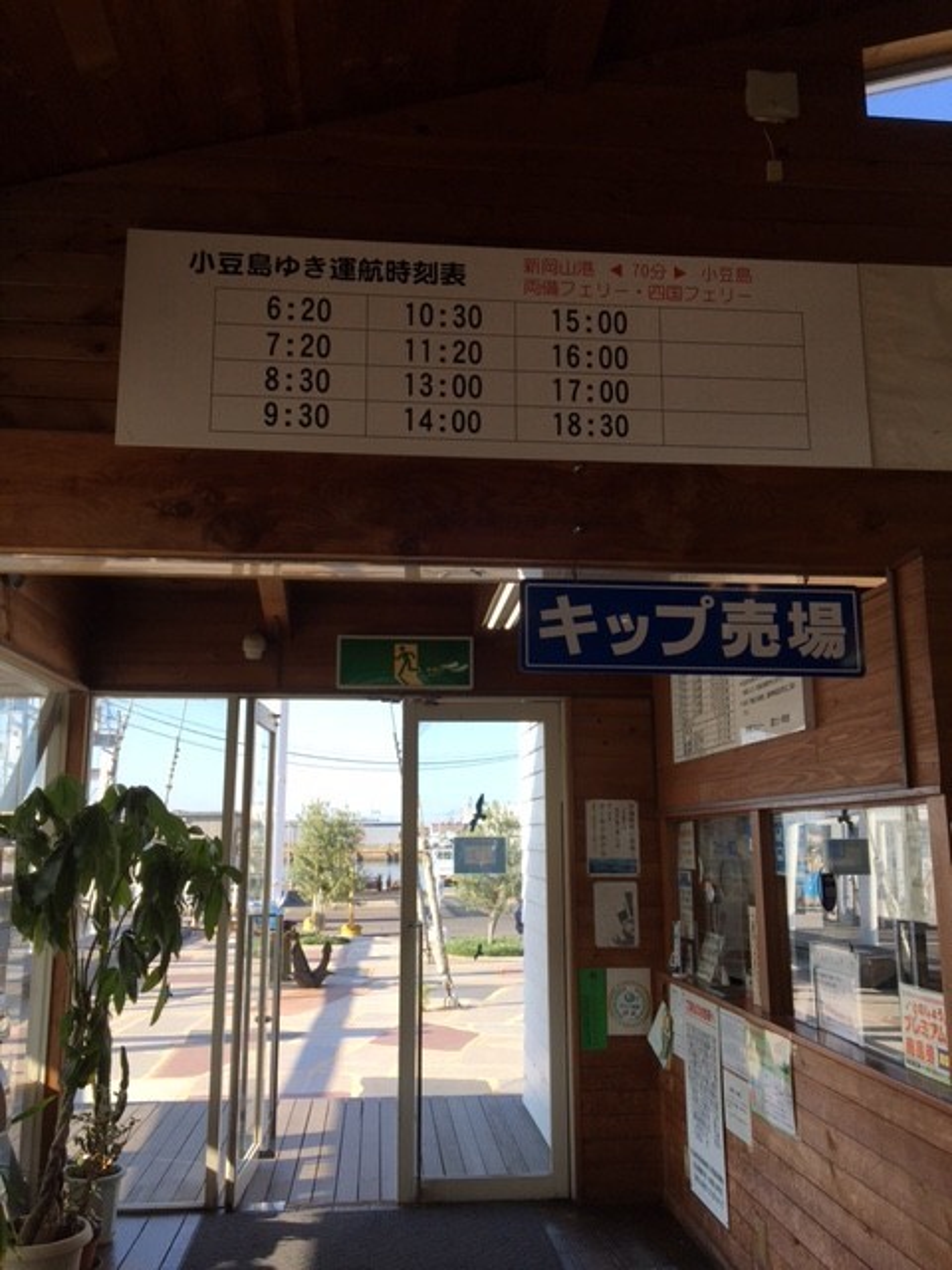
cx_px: 476
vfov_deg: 61.7
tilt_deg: +9.6
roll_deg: -0.5
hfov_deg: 48.2
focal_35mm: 29
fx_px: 1063
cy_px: 635
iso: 25
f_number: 2.2
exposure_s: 1/413
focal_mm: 4.15
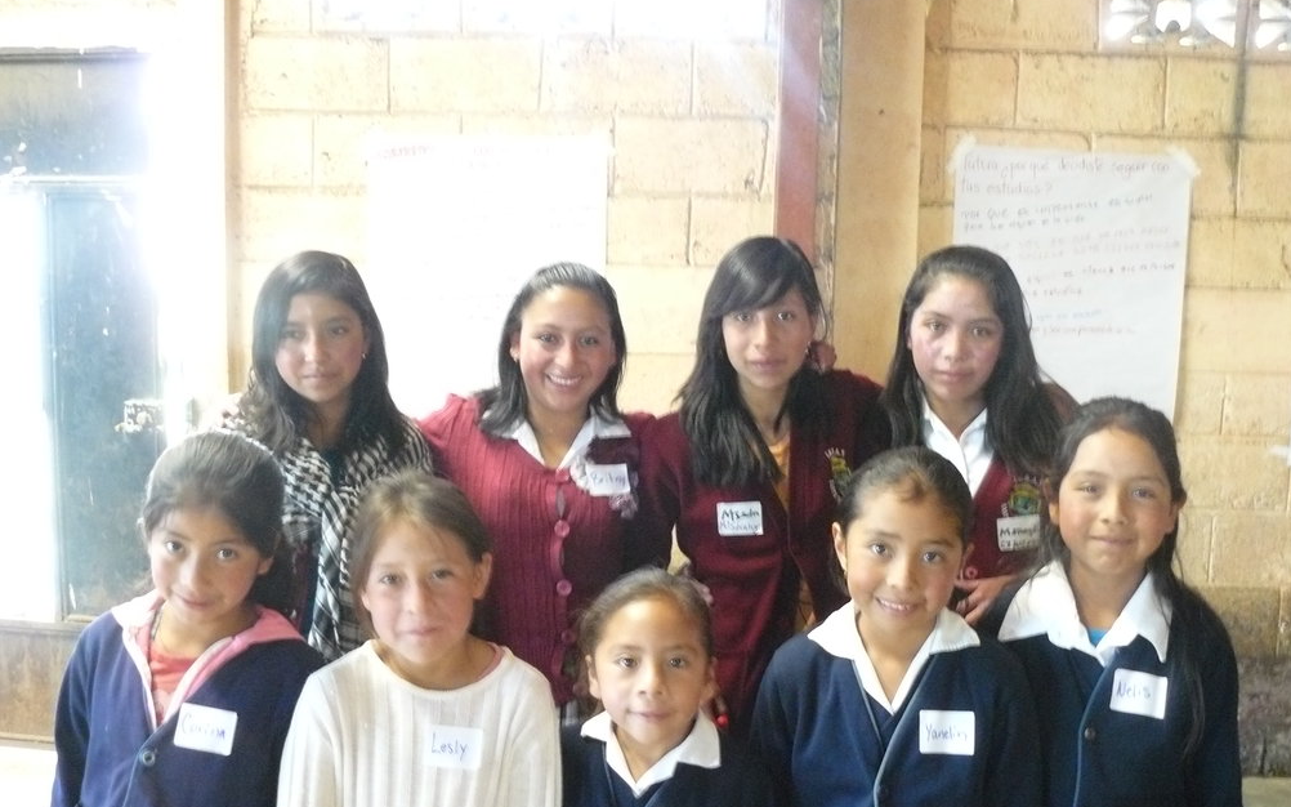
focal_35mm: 39
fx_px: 1372
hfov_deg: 50.4
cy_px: 455
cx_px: 638
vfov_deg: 32.7
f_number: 2.8
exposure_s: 1/6
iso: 400
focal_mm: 6
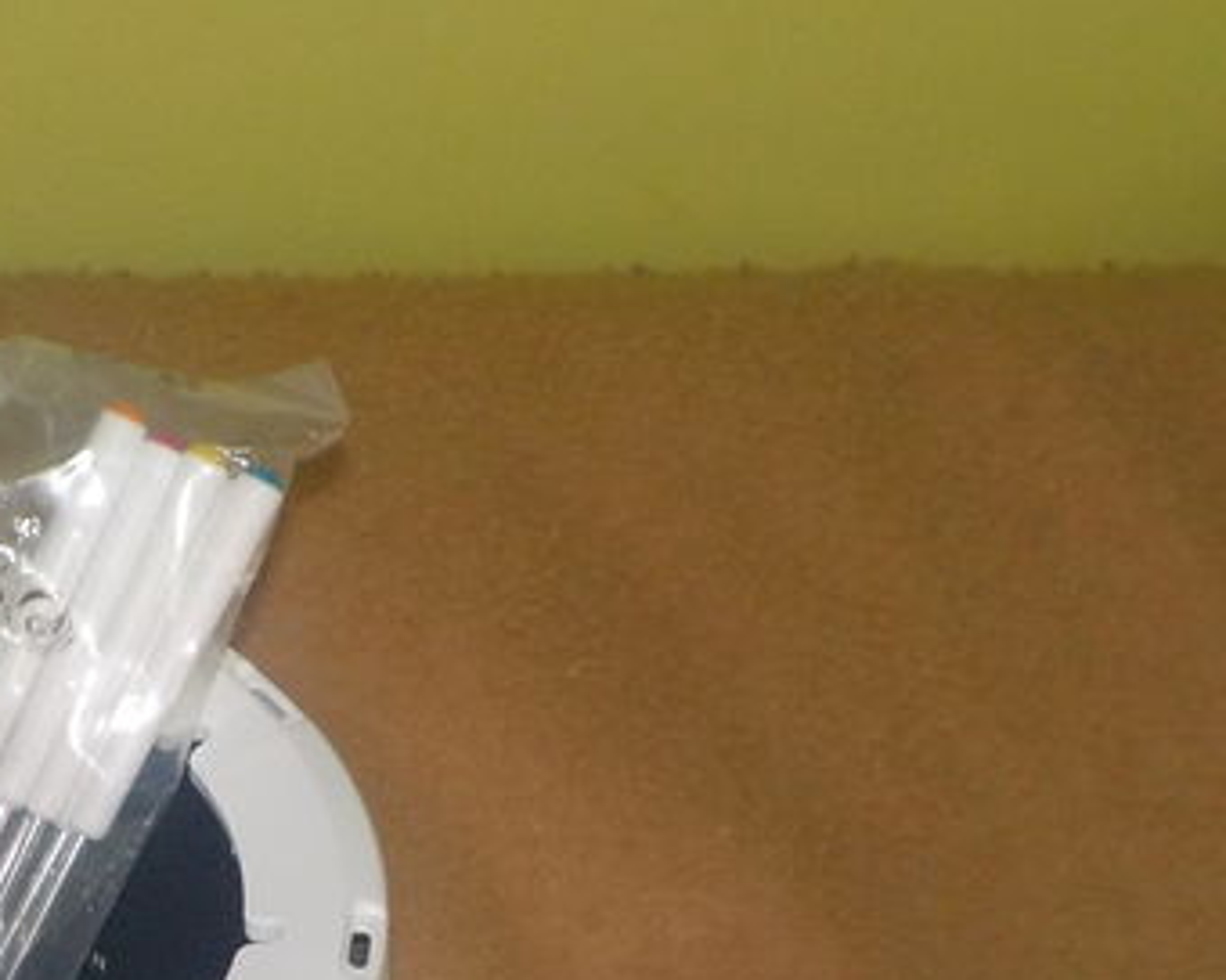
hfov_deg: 21.9
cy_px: 1196
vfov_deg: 17.0
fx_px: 3120
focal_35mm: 86
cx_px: 202
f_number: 3.3
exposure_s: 1/30
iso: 200
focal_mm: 4.1
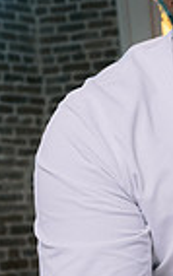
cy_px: 165
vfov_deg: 18.4
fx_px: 851
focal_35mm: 113
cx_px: 284
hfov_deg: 11.0
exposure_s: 1/125
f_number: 5.6
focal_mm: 35
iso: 200
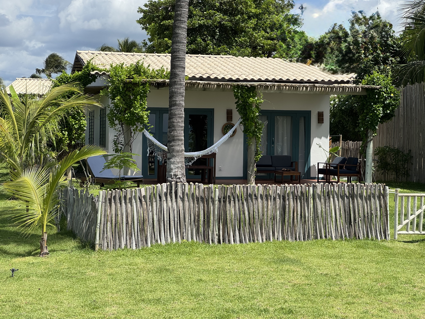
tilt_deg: -1.4
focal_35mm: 77
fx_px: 945
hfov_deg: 25.3
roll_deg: -0.1
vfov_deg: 19.1
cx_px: 212
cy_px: 160
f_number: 2.8
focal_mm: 9
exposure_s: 1/919
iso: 25
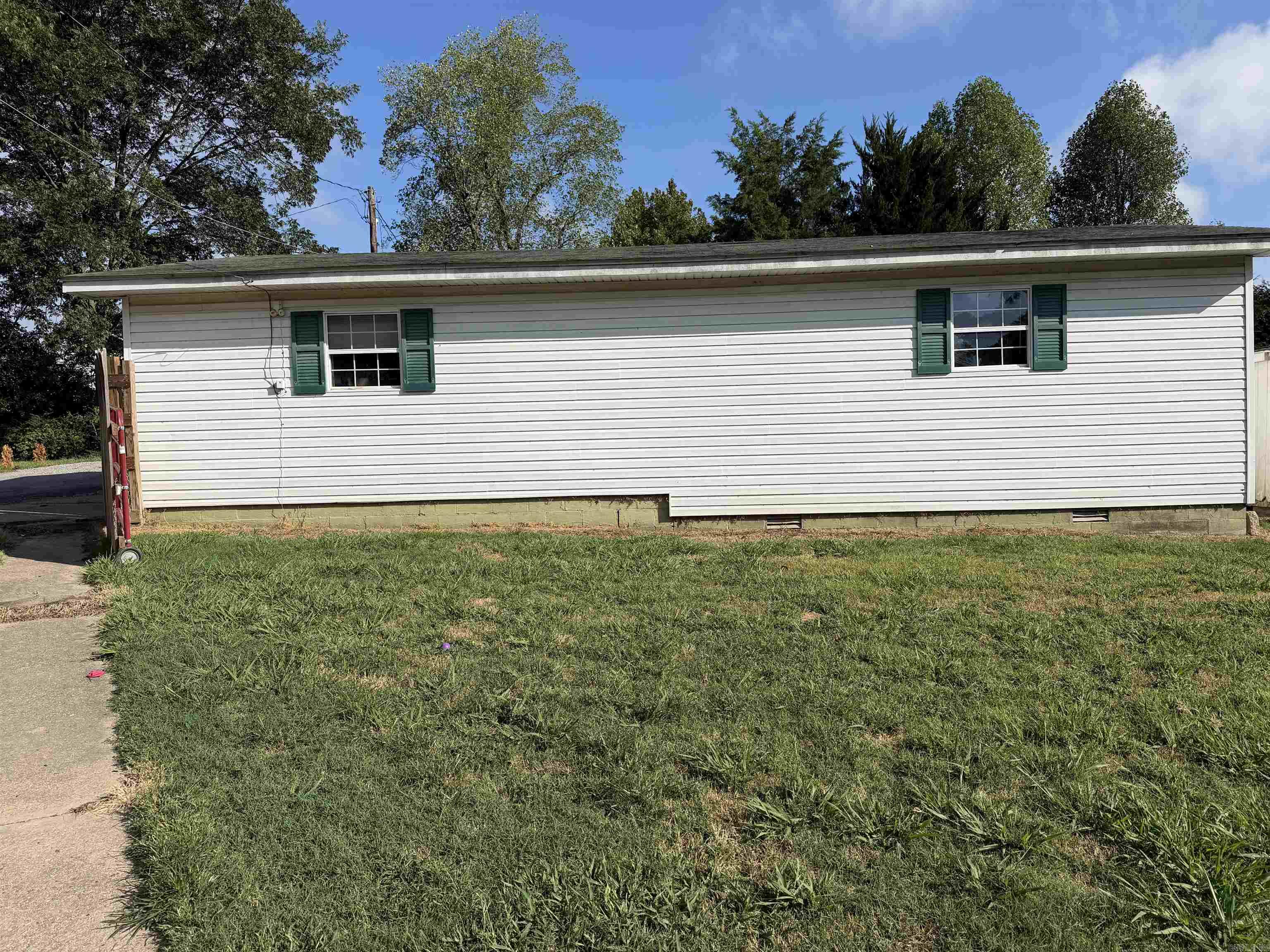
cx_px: 635
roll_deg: +1.3
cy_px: 476
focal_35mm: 24
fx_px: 881
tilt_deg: -2.1
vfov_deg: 56.8
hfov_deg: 71.6
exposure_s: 1/6173
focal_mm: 6.76
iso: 80
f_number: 1.78
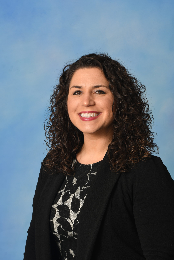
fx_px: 1261
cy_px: 130
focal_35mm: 174
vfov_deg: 11.8
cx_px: 87
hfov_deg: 7.9
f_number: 14
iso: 125
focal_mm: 116
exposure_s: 1/200
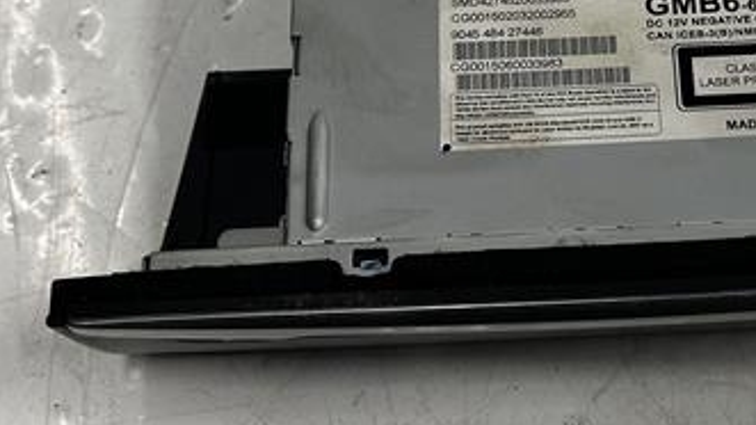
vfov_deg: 11.9
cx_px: 653
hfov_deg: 20.8
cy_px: 32
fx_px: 2024
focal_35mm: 101
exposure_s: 1/50
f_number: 1.78
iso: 80
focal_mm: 6.86
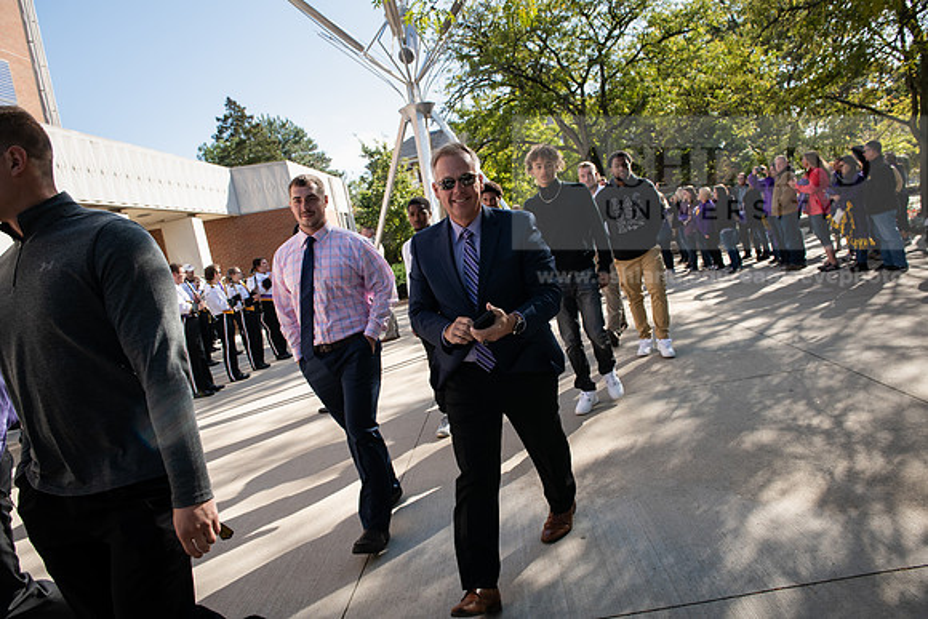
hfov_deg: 73.7
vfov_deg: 53.2
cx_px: 464
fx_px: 619
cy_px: 310
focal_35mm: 24
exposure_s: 1/640
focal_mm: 24
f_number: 6.3
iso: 400
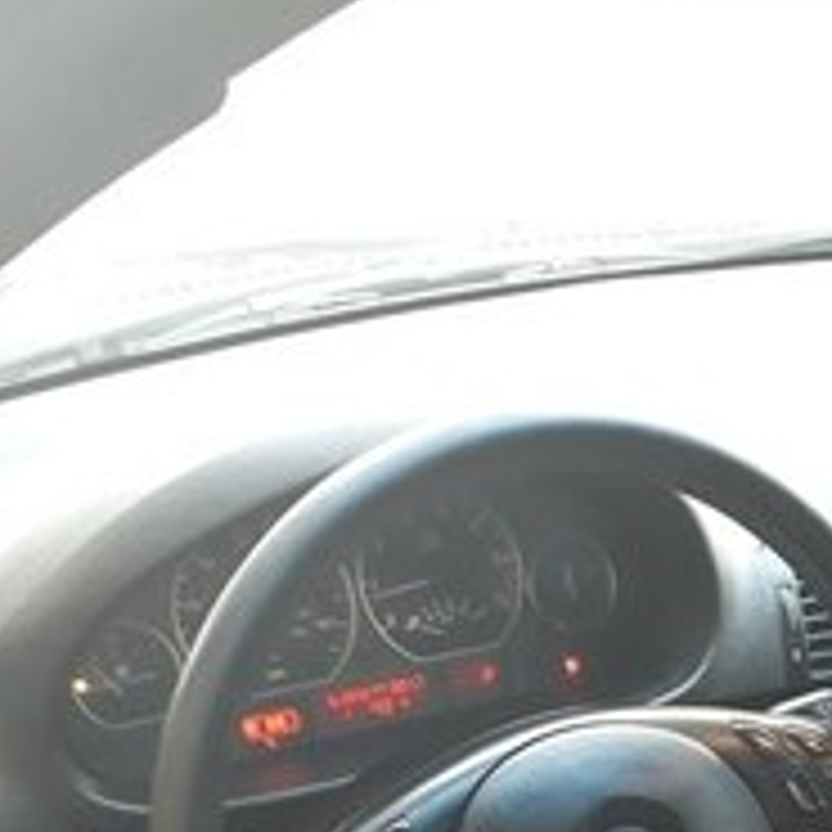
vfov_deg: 24.0
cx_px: 760
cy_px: 1048
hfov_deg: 26.0
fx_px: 1740
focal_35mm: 64
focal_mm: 3.6
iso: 160
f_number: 1.9
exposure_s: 1/33
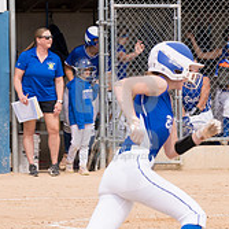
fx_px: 5112
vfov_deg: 2.6
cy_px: 112
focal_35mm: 683
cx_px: 117
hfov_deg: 2.6
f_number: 5.6
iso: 320
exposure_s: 1/1600
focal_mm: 155
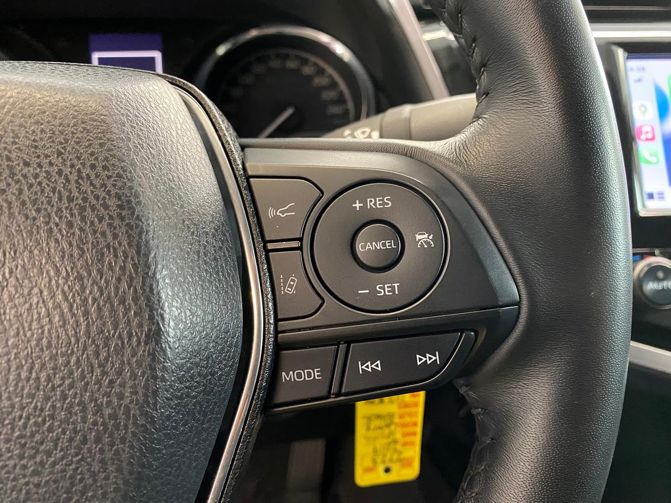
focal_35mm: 26
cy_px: 252
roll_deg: +0.2
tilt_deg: -23.0
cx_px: 336
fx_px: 504
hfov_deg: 67.3
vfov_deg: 53.1
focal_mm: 4.25
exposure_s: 1/30
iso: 500
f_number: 1.8
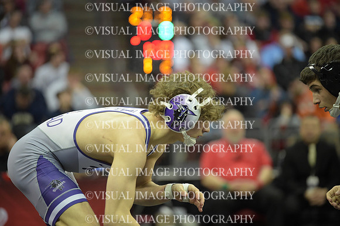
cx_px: 170
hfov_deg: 10.8
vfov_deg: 7.2
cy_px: 113
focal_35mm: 190
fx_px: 1793
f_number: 2.8
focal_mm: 190
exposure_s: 1/1250
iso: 5600
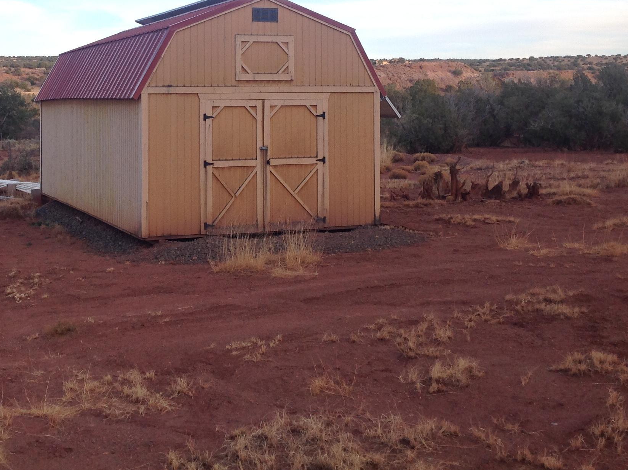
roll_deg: +1.5
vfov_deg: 26.1
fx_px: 996
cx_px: 201
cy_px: 106
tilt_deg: -2.7
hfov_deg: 34.6
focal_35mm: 55
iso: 50
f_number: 2.4
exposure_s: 1/378
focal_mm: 4.28
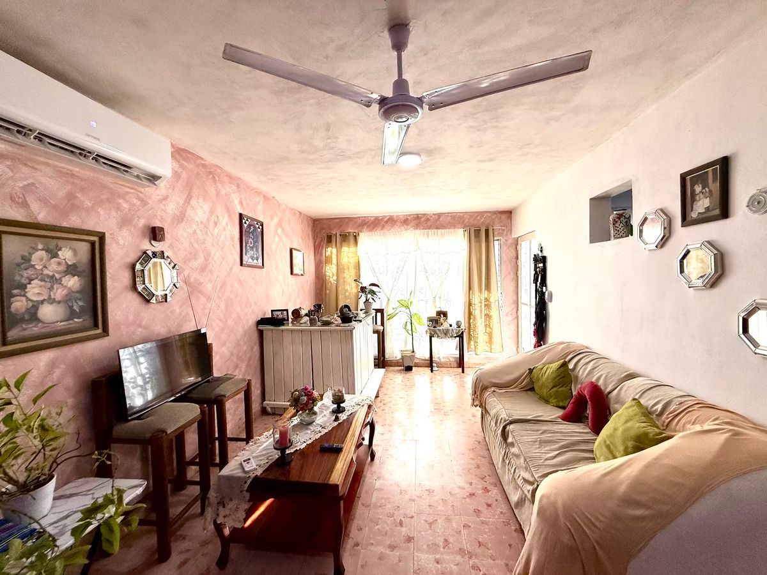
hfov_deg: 102.1
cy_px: 288
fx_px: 310
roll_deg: +1.4
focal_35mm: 14
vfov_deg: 85.7
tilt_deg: -0.7
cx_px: 384
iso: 64
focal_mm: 2.22
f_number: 2.2
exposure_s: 1/184
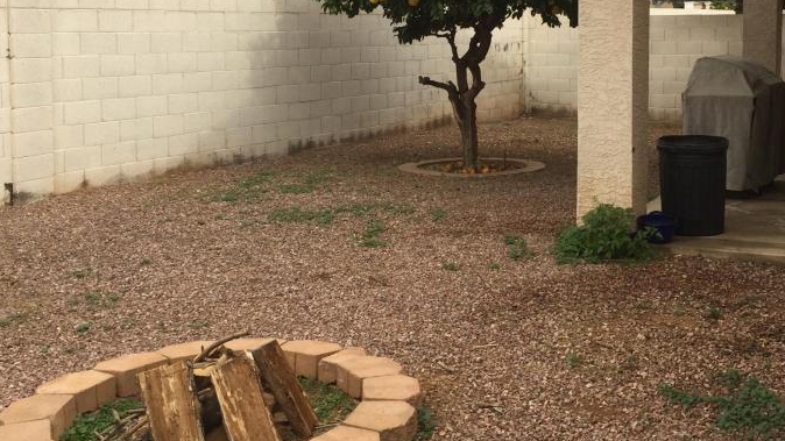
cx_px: 487
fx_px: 999
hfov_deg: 42.6
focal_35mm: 48
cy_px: 108
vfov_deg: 24.6
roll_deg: -0.6
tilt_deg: -3.7
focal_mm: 4.15
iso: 32
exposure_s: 1/565
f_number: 2.2
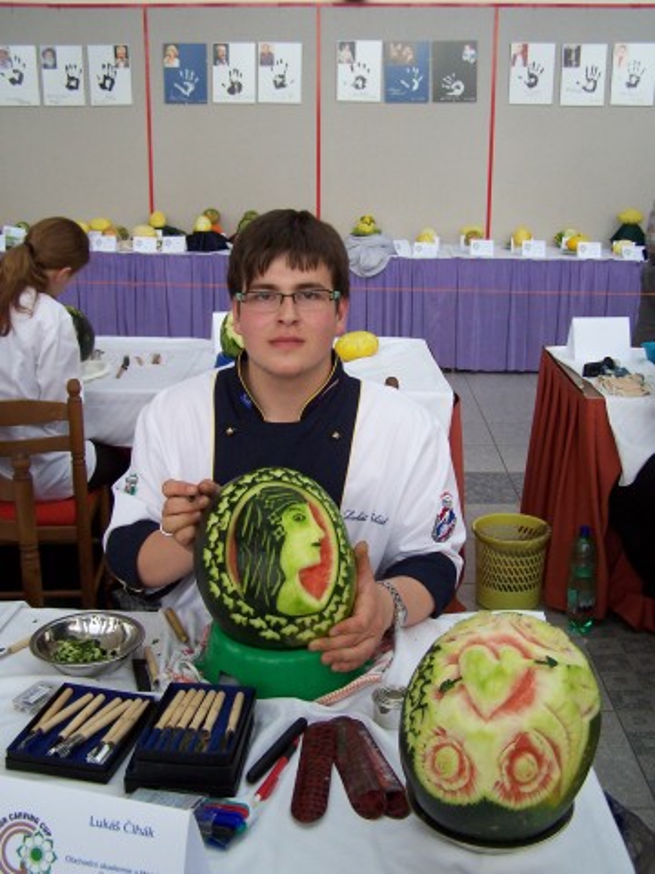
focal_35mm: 38
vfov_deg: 49.0
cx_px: 328
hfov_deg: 37.7
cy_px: 437
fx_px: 959
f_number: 2.8
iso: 140
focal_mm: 6.3
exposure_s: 1/60
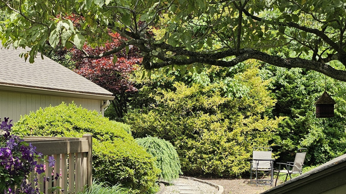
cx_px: 87
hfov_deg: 37.6
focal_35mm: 54
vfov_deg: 22.0
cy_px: 150
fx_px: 495
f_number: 1.7
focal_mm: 6.3
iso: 10
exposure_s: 1/372
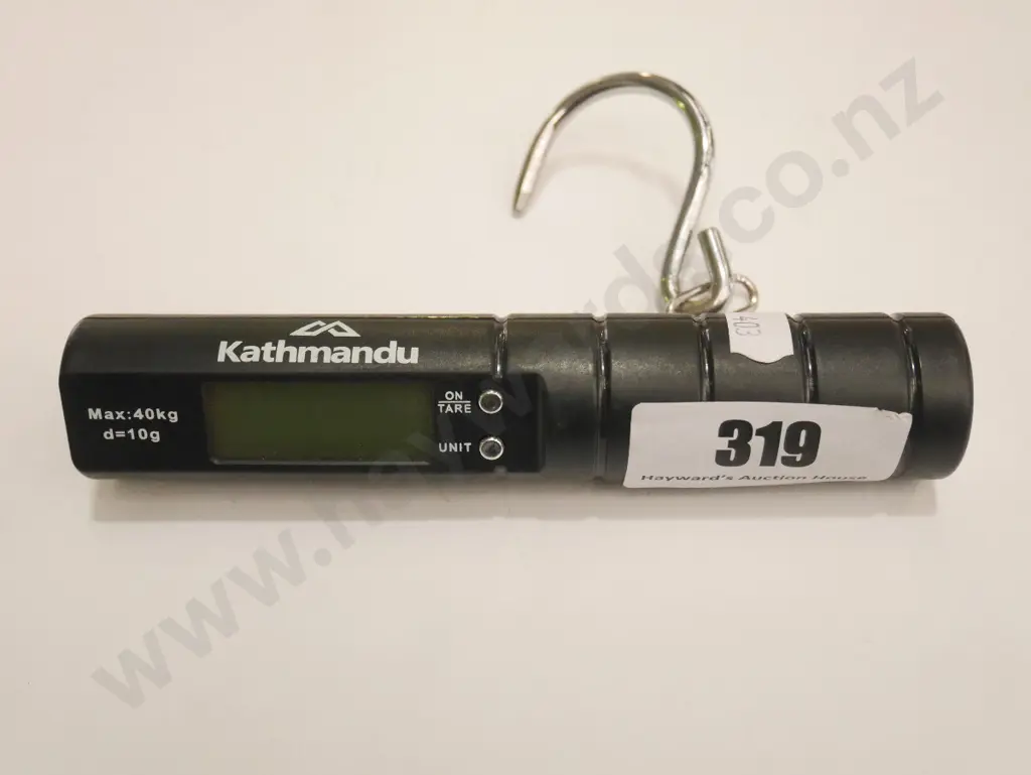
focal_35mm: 38
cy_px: 388
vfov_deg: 37.8
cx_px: 516
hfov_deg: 49.0
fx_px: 1132
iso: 3200
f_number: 4.3
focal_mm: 19
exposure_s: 1/250
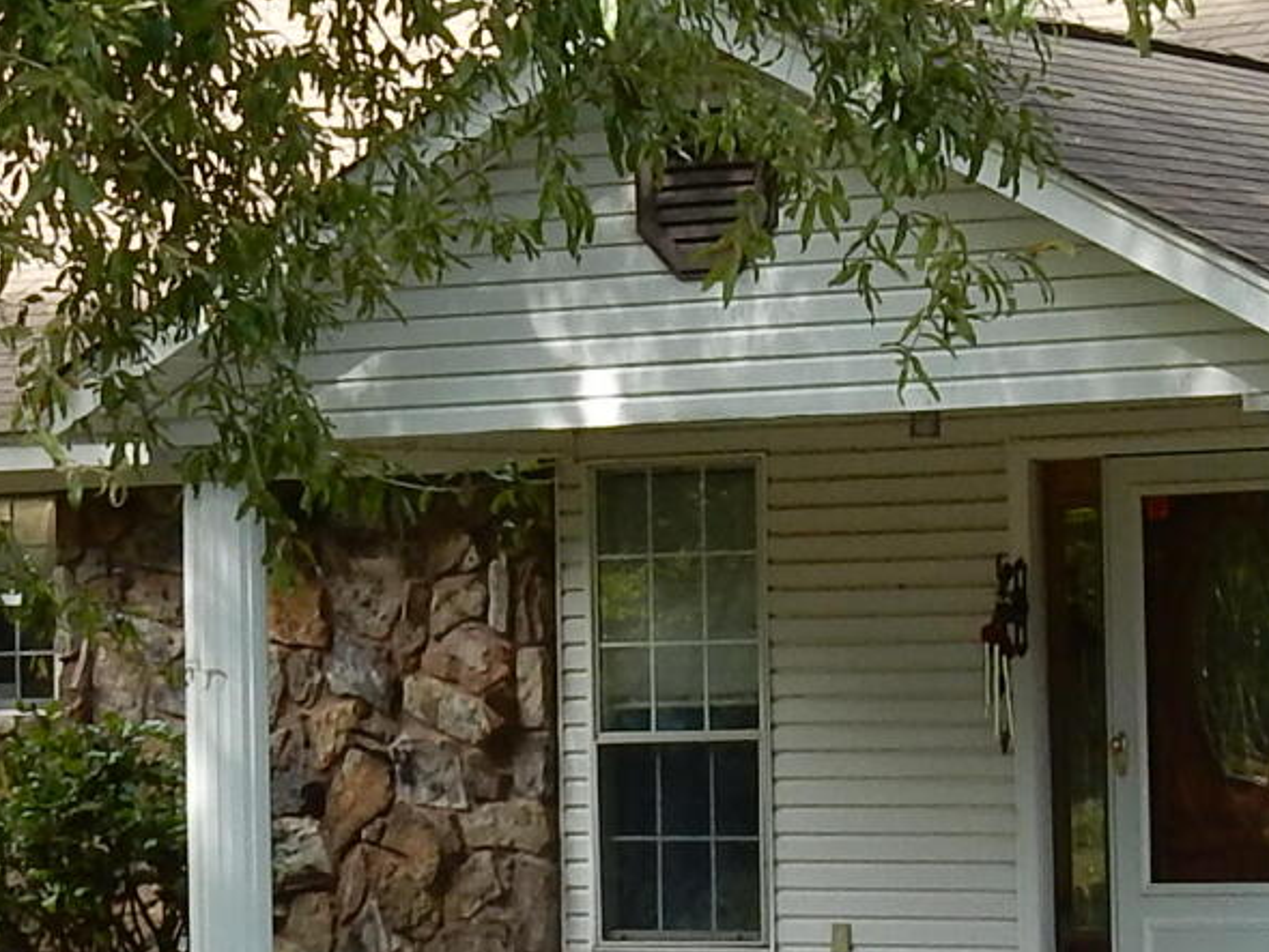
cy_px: 299
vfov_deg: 8.1
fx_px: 6711
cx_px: 839
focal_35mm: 183
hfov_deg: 10.8
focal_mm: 6.4
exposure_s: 1/200
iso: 125
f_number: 4
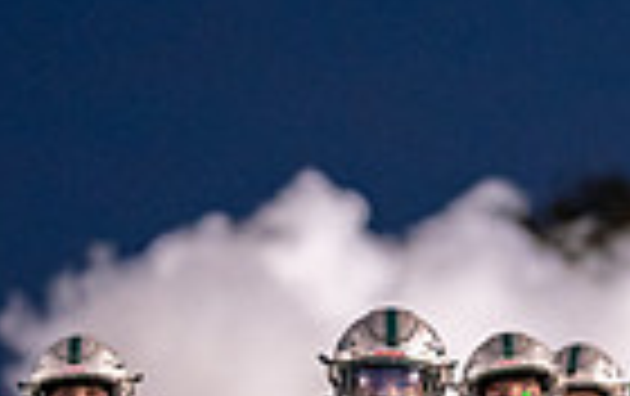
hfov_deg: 3.5
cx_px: 743
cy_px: 695
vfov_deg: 2.2
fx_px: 10181
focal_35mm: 592
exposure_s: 1/1250
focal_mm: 135
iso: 2500
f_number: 2
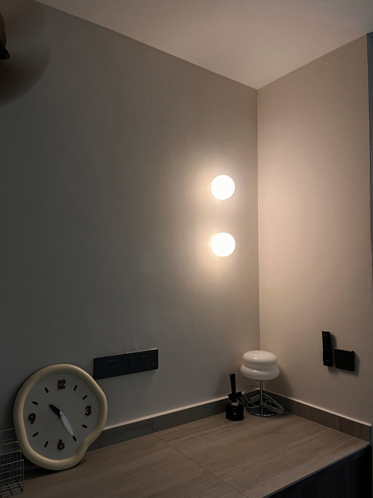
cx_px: 186
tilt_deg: +2.8
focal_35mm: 26
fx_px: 374
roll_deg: +0.1
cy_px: 249
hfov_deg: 53.1
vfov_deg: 67.3
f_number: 1.6
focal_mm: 5.1
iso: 125
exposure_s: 1/82
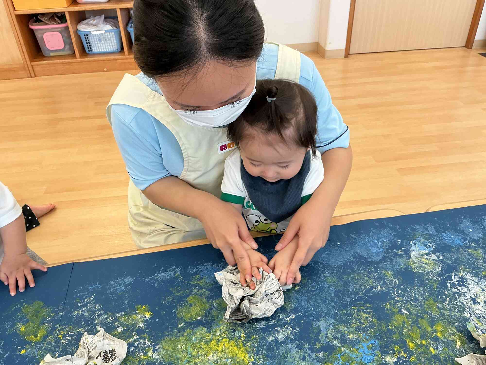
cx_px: 243
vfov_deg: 48.2
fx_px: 407
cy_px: 182
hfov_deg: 61.7
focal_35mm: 29
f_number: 1.8
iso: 64
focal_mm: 3
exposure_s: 1/120
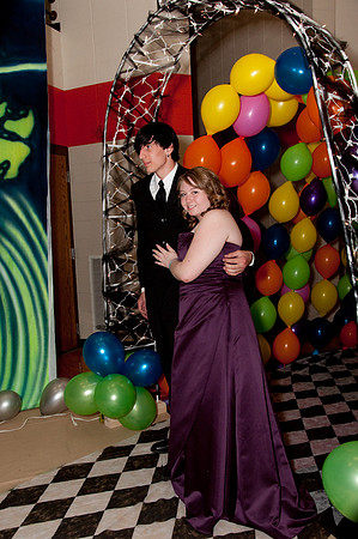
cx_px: 179
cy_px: 270
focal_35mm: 33
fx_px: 493
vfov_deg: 57.3
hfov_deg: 39.9
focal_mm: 22
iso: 400
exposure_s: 1/180
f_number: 8
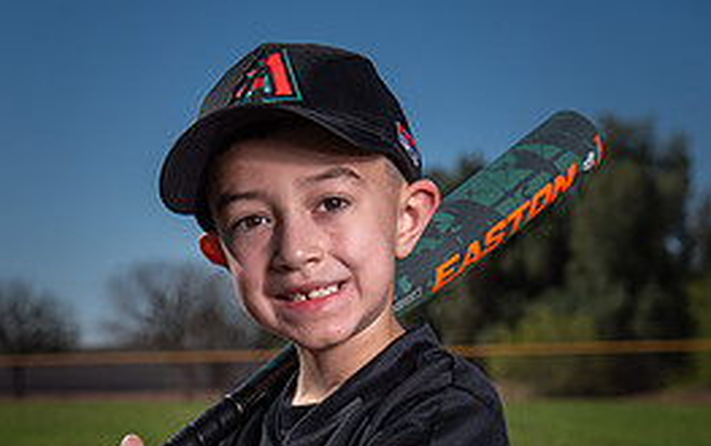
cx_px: 308
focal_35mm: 108
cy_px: 565
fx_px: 2095
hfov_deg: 19.3
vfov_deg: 11.8
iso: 100
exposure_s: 1/1250
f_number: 5.6
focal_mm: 62
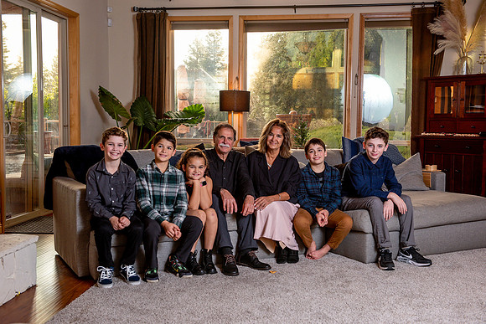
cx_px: 243
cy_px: 162
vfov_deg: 30.5
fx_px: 594
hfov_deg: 44.5
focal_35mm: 44
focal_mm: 44
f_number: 5
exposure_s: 1/200
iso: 500
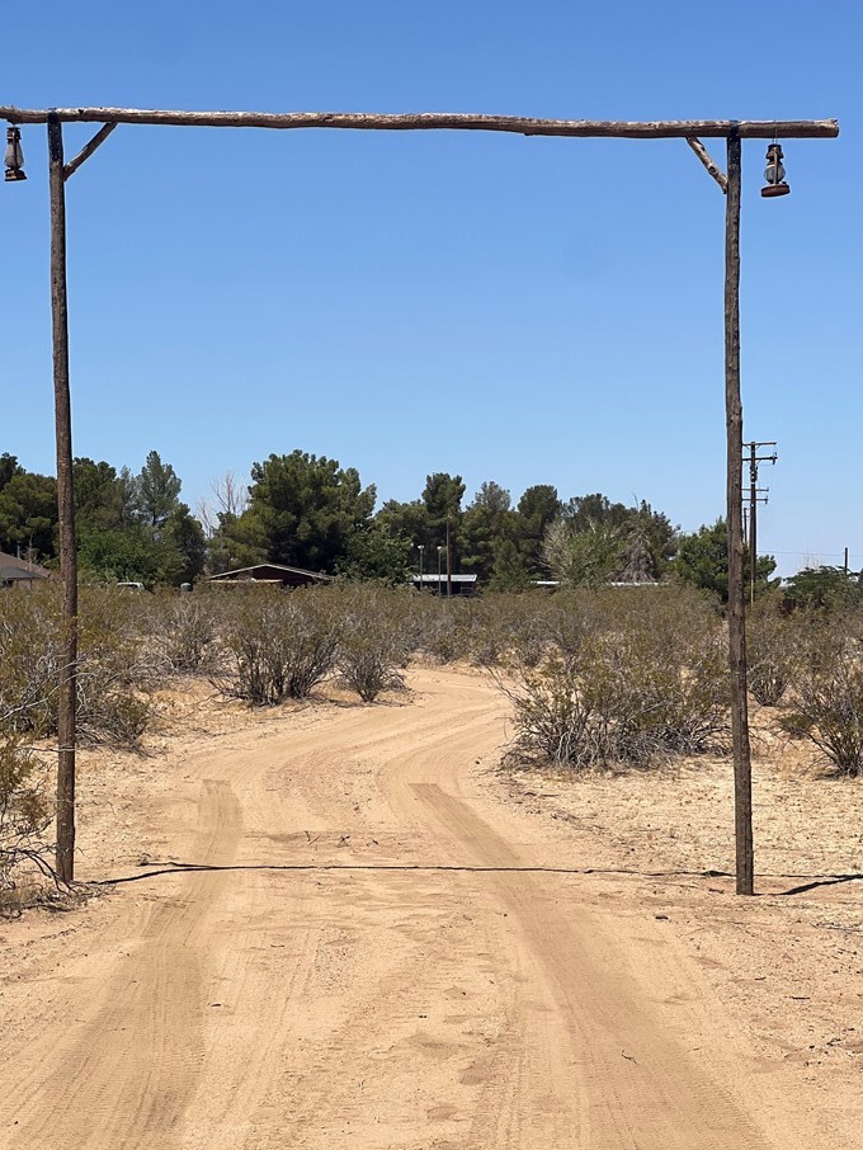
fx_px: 2891
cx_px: 418
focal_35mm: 87
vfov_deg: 22.5
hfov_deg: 17.0
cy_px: 617
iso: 32
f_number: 2.8
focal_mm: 9
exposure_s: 1/1292
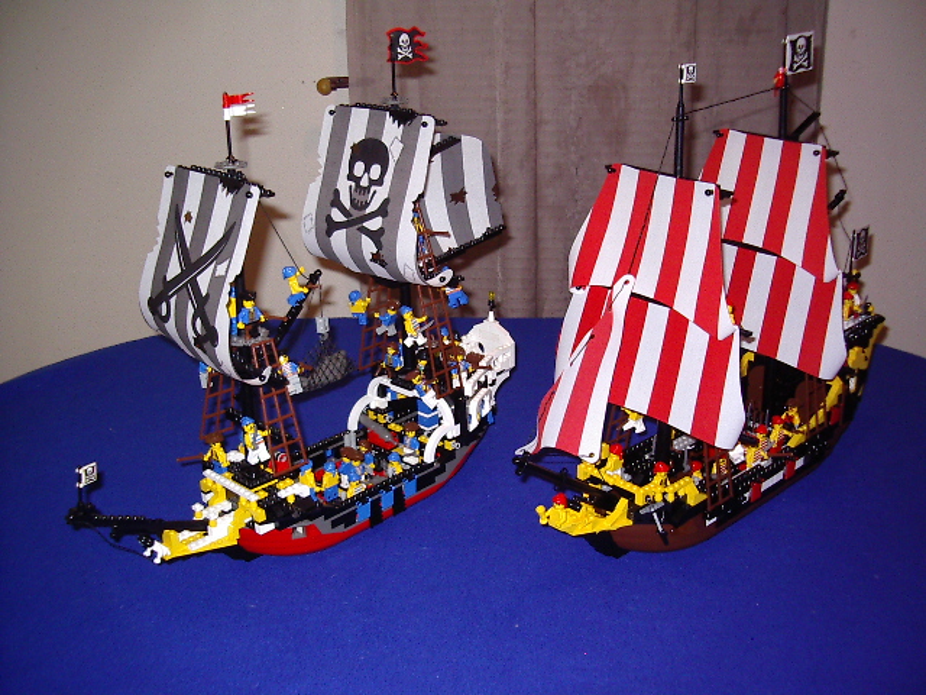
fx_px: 1017
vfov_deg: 37.7
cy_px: 348
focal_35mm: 38
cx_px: 463
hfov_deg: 49.0
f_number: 2.6
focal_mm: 5.8
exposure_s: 1/60
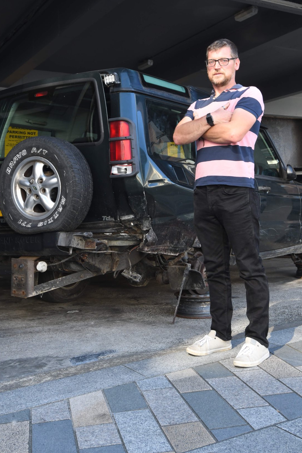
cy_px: 174
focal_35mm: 45
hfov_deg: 29.9
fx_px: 566
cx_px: 146
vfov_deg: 43.3
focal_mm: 24
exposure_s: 1/100
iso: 500
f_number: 5
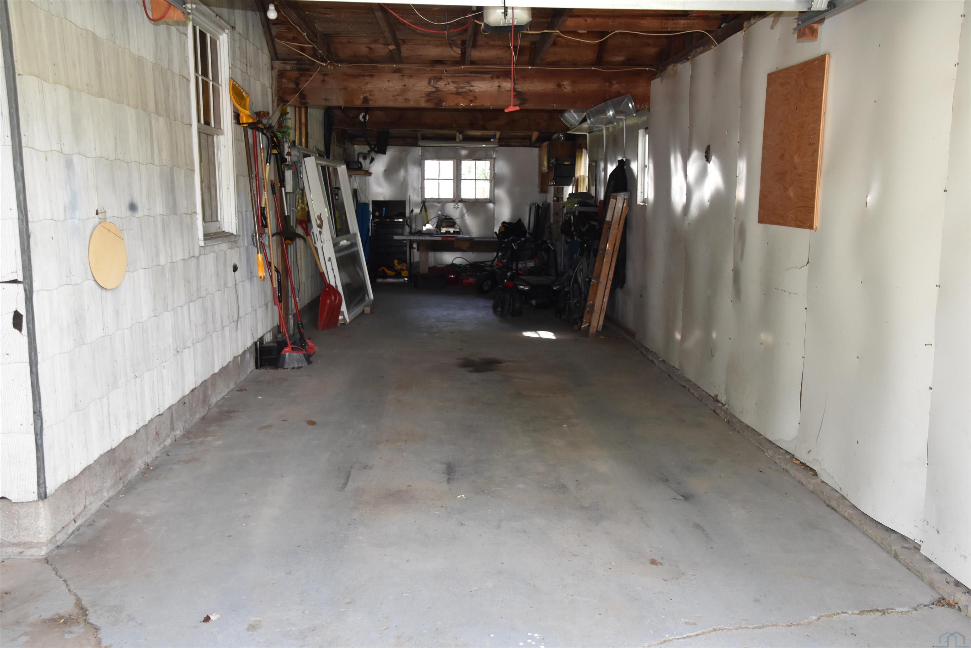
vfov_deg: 40.0
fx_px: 890
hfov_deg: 57.2
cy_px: 324
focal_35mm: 33
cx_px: 486
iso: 800
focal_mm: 22
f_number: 5.6
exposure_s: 1/125
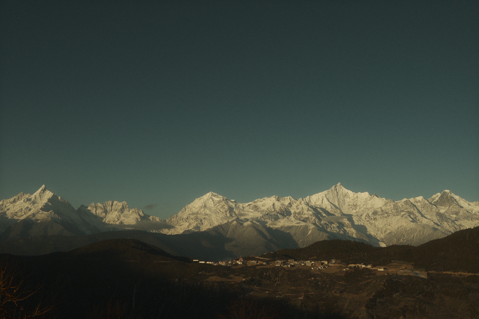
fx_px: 466
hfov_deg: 54.4
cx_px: 240
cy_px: 160
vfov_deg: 37.9
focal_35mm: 35
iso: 500
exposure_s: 1/3800
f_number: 7.1
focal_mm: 23
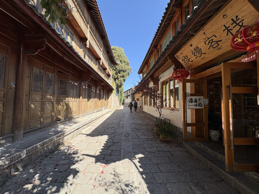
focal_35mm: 14
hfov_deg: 102.1
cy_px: 97
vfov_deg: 85.7
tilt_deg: +4.2
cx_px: 130
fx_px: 105
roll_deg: -0.3
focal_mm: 2.22
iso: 40
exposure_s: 1/631
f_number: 2.2
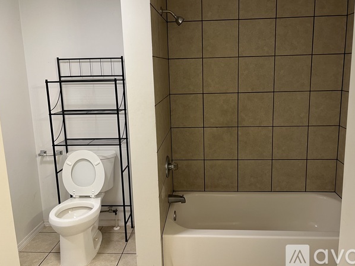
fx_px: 297
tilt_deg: -10.4
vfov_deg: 48.1
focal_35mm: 29
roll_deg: +1.9
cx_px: 184
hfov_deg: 61.7
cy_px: 120
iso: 80
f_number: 1.6
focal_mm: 5.1
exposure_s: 1/60
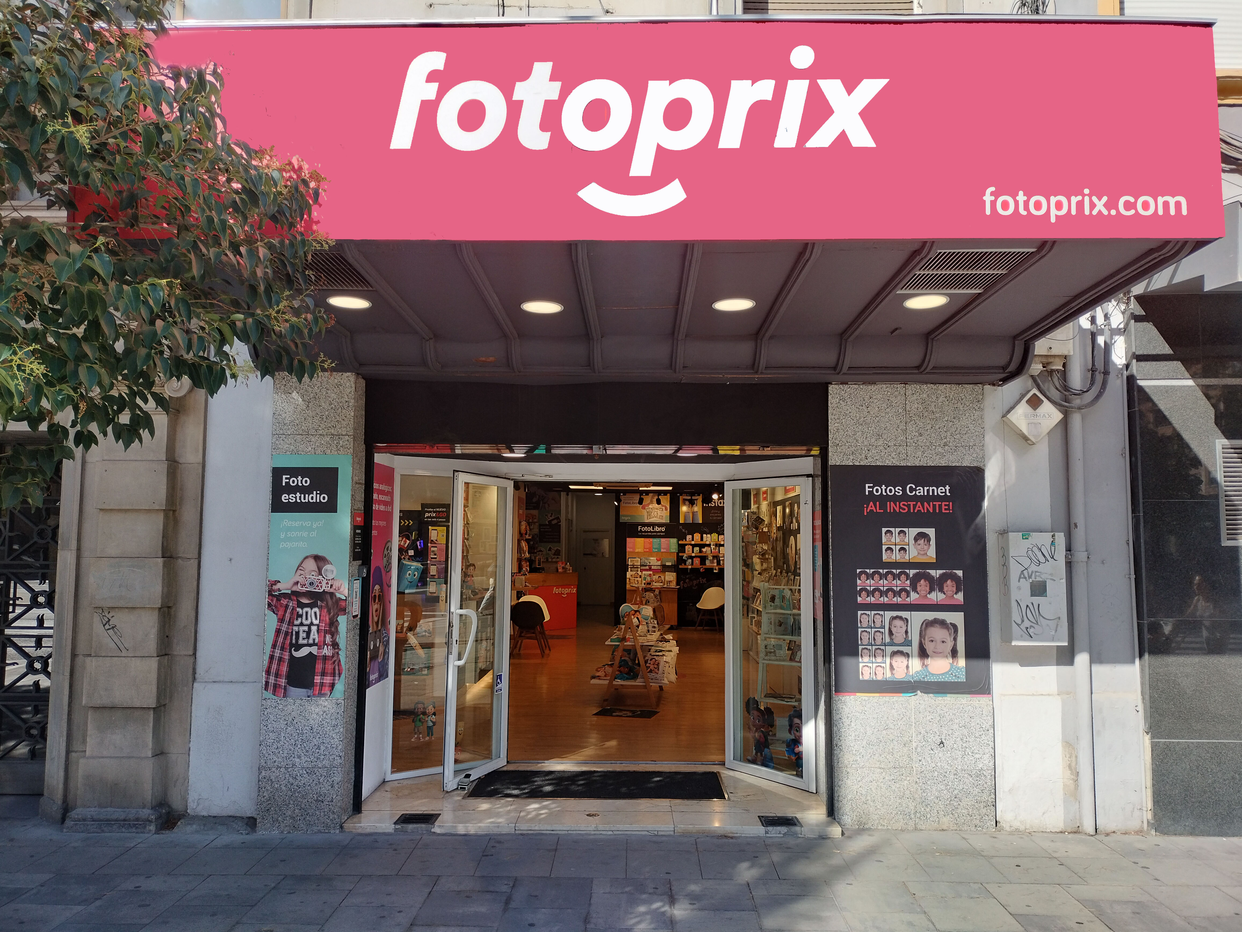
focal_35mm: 26
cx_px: 621
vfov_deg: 53.1
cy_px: 466
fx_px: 933
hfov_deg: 67.3
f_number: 1.7
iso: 50
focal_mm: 4.71
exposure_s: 1/202
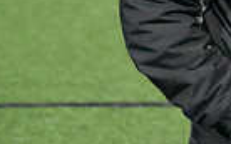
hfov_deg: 9.5
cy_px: -35
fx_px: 1290
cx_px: 477
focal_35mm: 205
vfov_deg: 6.3
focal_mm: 48
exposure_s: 1/8000
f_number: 2.8
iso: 51200
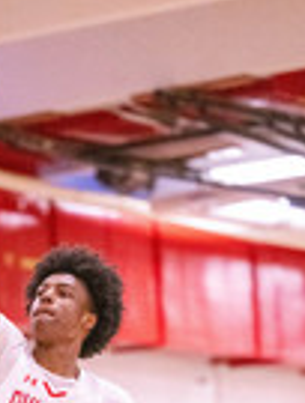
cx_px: 43
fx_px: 4151
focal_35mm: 355
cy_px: 549
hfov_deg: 4.2
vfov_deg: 5.5
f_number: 2.8
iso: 12800
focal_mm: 125
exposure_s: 1/800
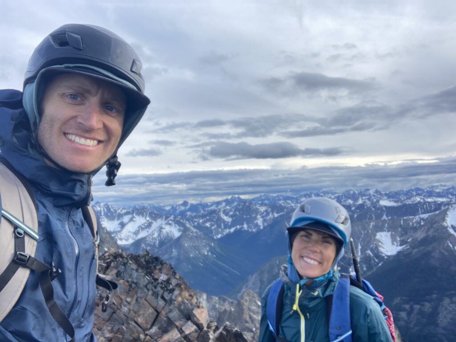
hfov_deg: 56.8
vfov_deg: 44.2
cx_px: 228
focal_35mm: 32
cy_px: 171
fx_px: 422
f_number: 2.2
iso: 20
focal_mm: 2.87
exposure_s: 1/121
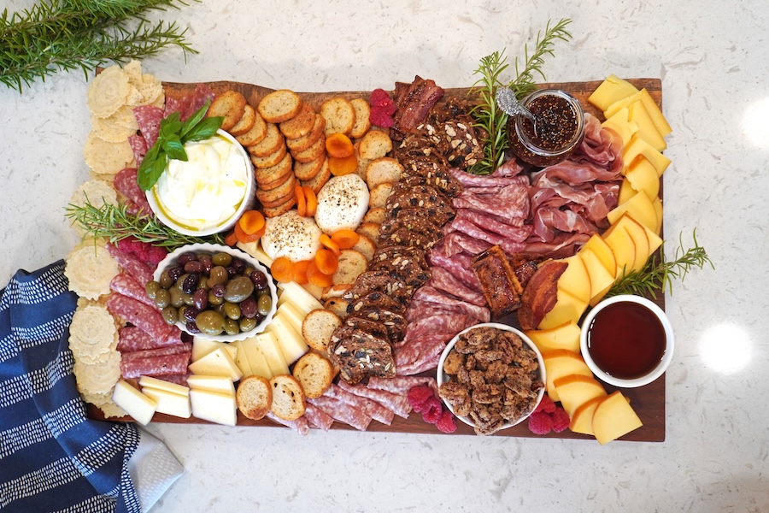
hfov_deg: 61.9
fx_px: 641
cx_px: 384
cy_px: 256
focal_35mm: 30
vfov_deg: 43.6
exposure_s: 1/160
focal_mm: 20
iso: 400
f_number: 4
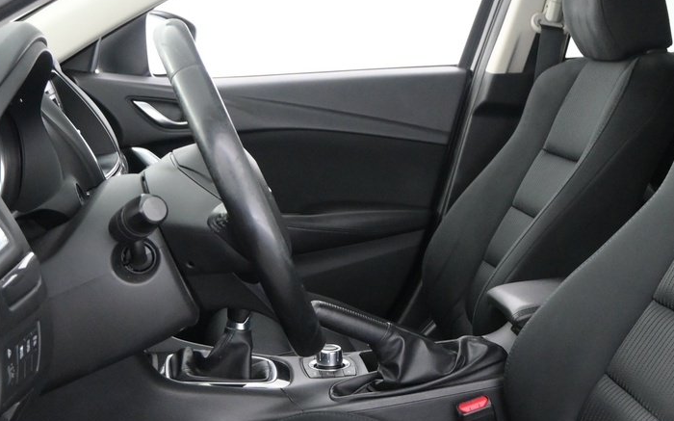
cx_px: 452
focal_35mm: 60
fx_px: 1105
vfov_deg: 21.3
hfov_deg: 33.6
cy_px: 329
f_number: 3.5
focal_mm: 17
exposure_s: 1/25
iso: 2500
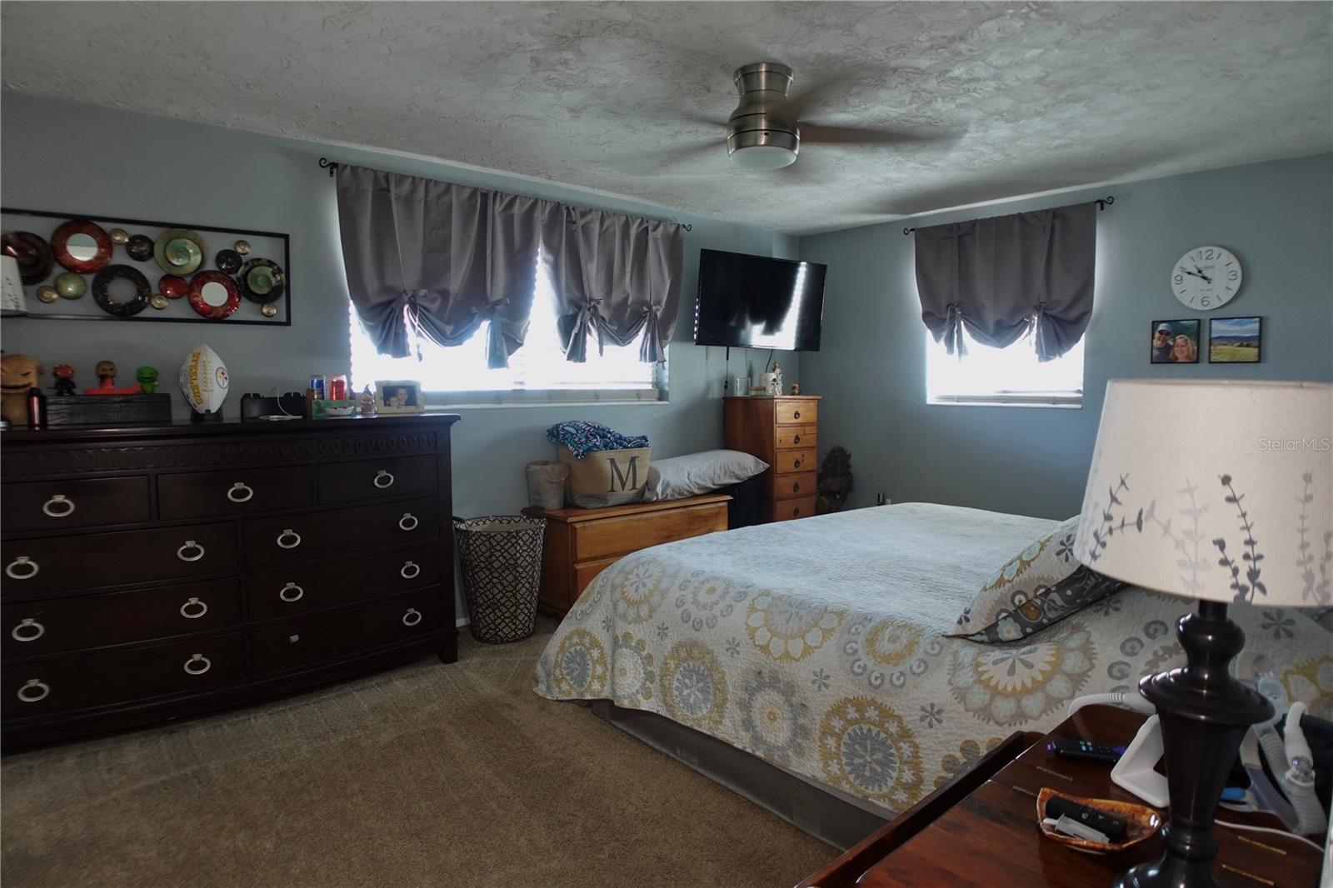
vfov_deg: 53.1
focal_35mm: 24
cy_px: 444
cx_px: 666
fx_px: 888
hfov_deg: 73.8
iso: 320
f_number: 1.8
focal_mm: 9.4
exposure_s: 1/30
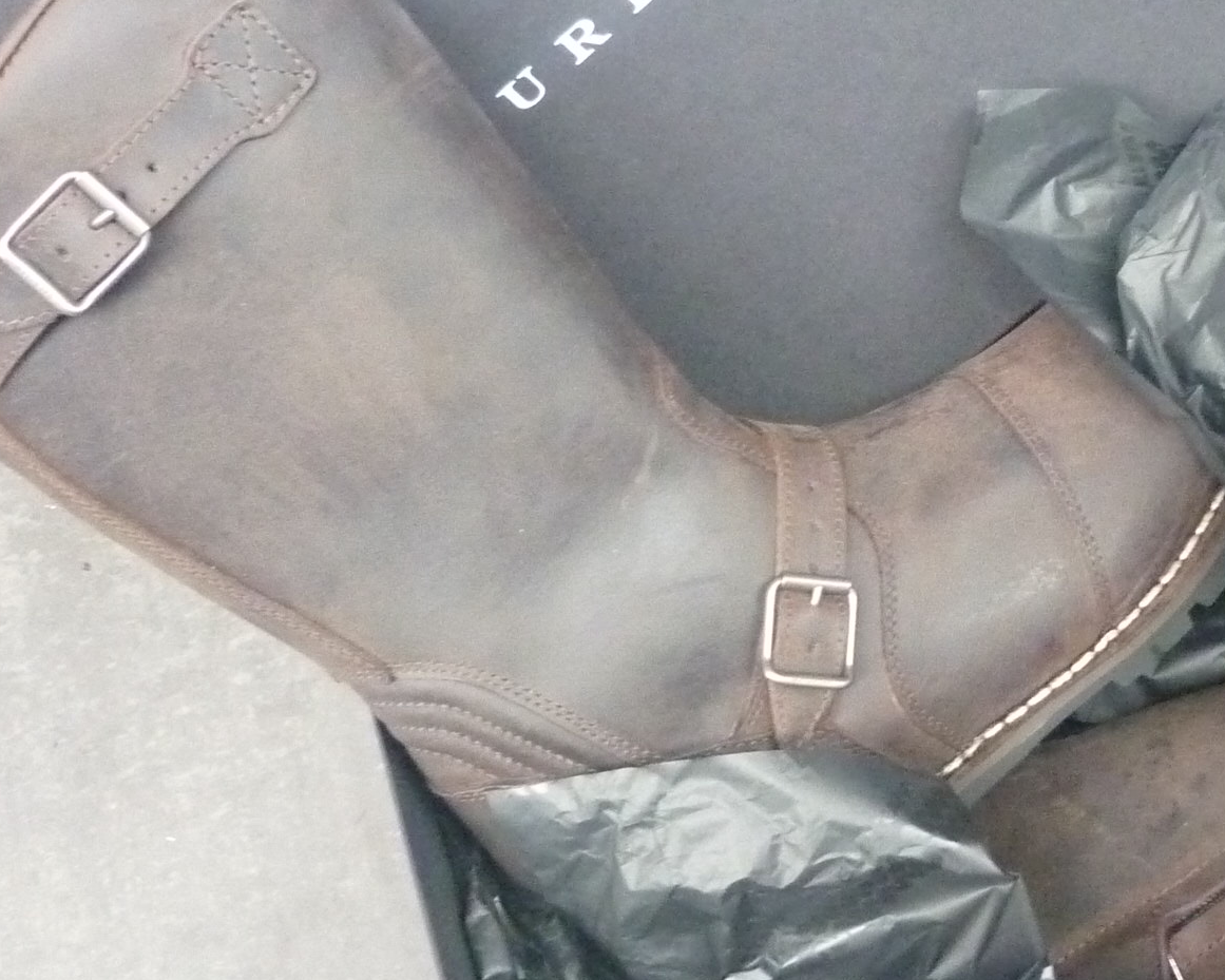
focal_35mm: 71
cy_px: 351
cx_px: 970
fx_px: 2574
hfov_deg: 26.3
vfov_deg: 21.5
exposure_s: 1/50
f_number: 2.8
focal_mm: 5.5
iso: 800
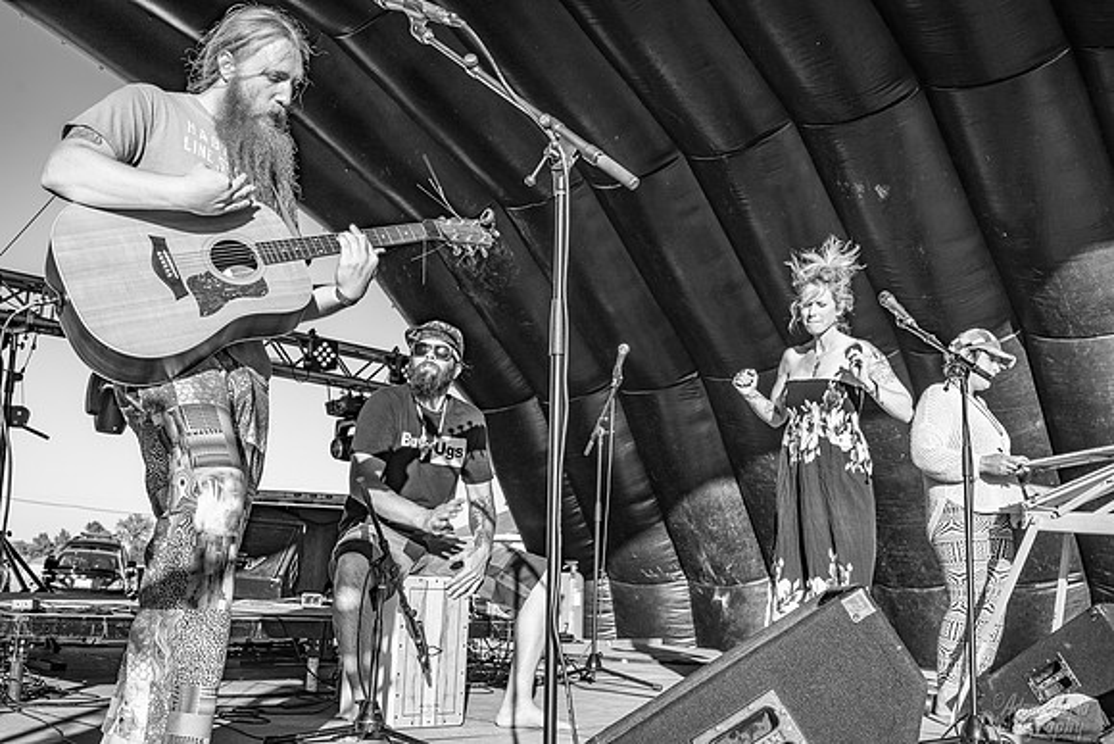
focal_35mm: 38
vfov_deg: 35.1
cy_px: 372
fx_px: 1176
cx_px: 557
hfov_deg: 50.7
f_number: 8
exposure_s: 1/320
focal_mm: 38
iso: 125
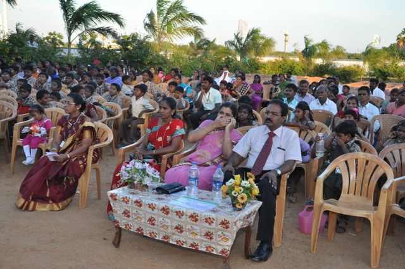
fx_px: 506
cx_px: 202
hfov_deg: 43.7
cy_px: 134
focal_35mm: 45
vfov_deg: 29.8
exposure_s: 1/160
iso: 320
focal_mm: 30
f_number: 6.3
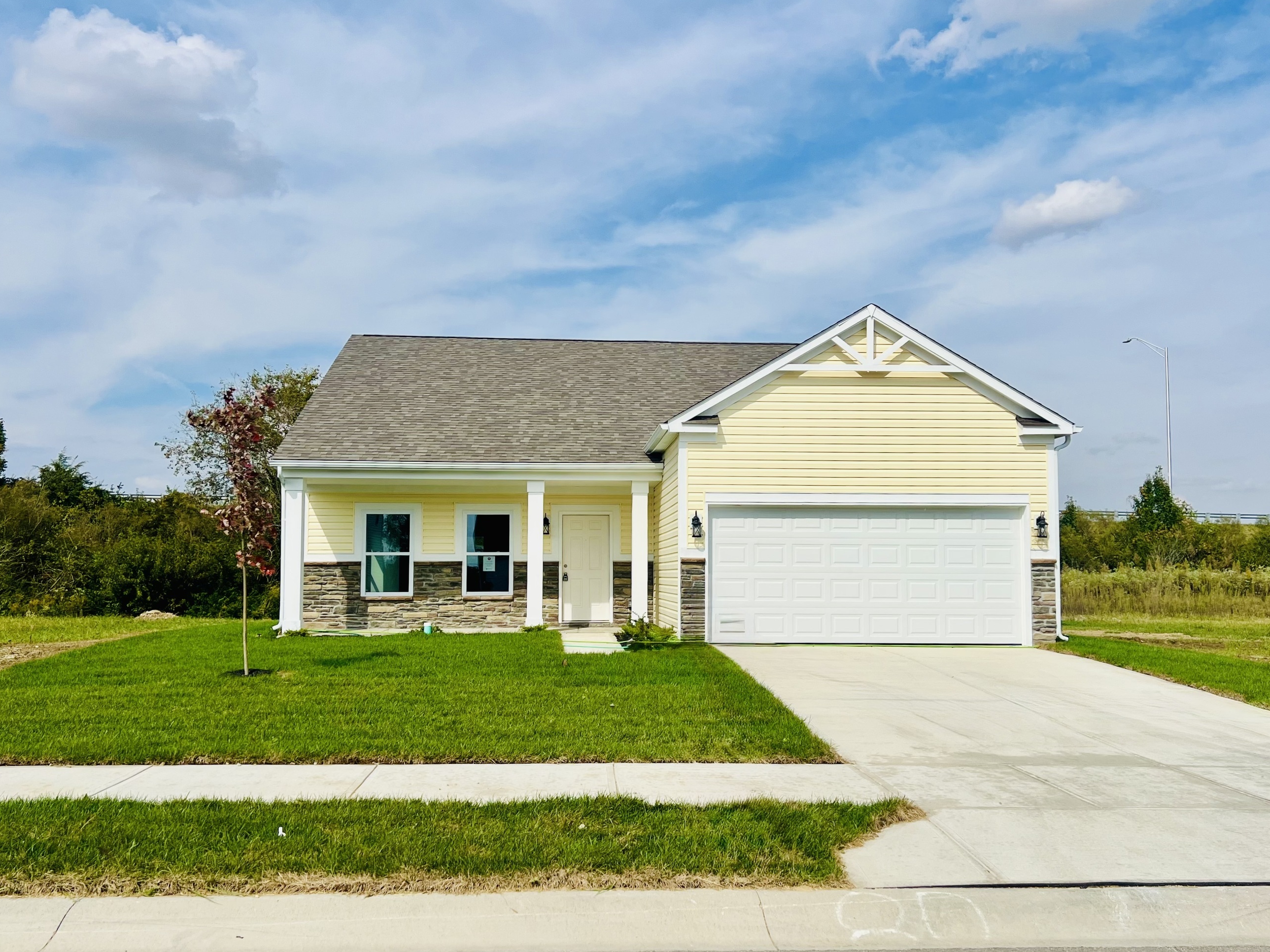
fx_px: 1137
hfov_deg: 58.3
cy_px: 507
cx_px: 656
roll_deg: +1.5
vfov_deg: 45.4
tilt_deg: +3.5
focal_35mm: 31
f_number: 1.5
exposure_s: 1/8696
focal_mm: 5.7
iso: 50
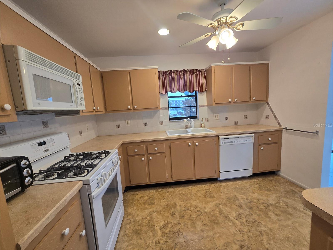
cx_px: 166
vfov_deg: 89.9
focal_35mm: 13
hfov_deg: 106.2
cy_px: 125
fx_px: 125
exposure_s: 1/60
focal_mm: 2.2
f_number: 2.2
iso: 80
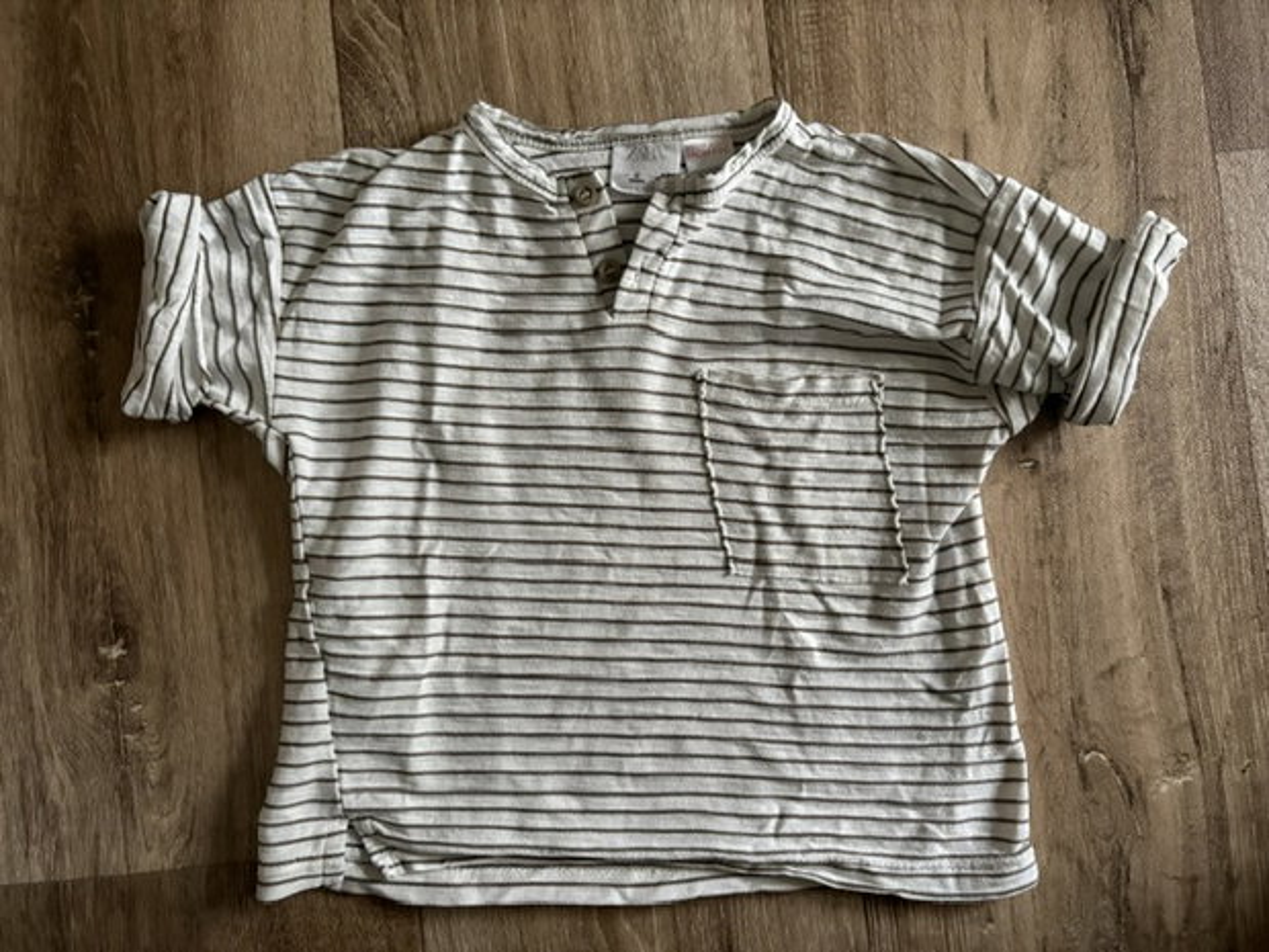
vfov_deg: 53.1
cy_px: 476
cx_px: 634
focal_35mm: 26
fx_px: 953
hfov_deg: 67.3
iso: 640
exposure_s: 1/34
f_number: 1.6
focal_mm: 5.96
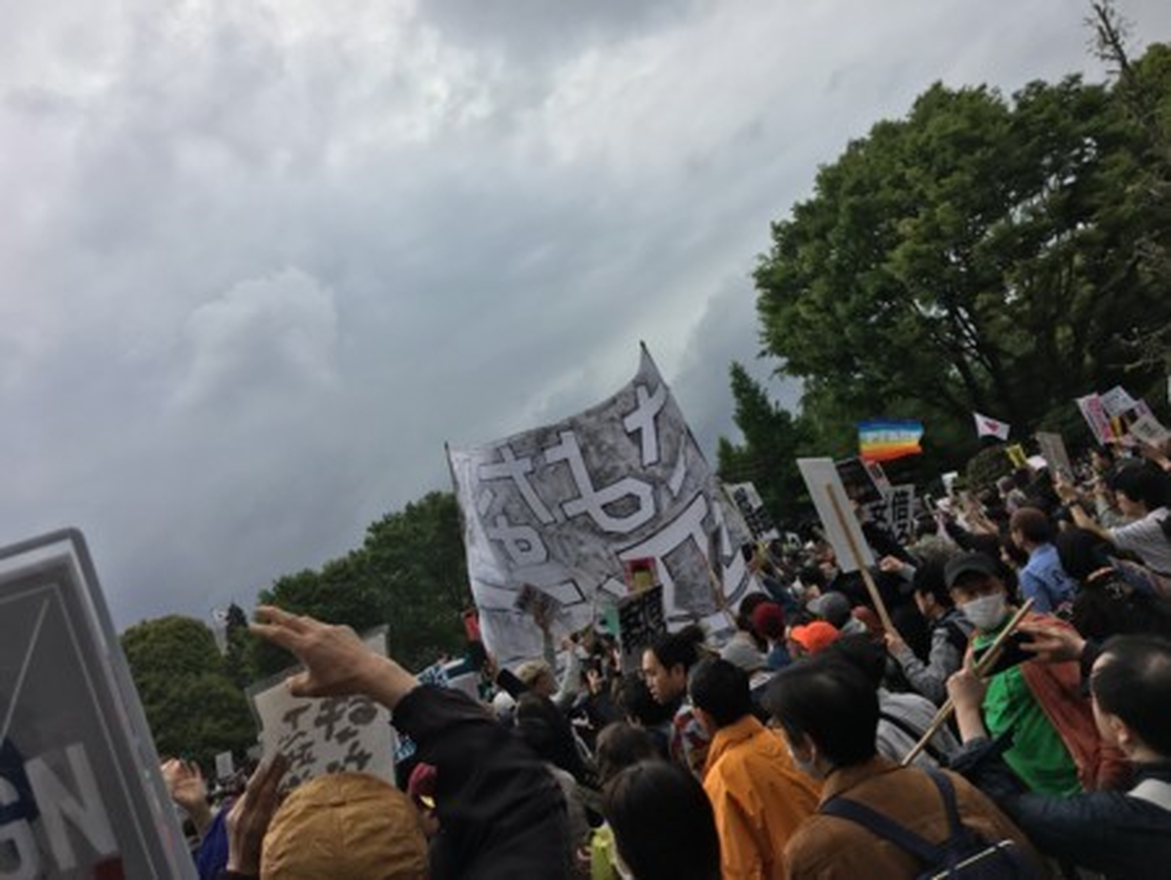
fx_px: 982
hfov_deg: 61.6
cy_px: 440
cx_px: 586
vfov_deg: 48.3
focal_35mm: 29
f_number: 2.2
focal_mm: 4.15
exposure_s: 1/1709
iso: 25
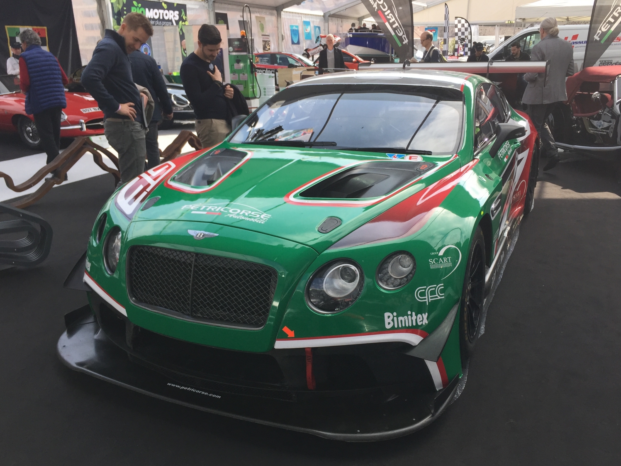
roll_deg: +0.2
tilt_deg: -19.7
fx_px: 556
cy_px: 243
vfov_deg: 45.4
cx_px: 324
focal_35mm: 31
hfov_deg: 58.3
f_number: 2.2
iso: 32
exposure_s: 1/648
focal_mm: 4.15
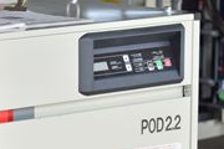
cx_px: -54
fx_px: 1427
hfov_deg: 8.9
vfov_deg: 5.9
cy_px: 192
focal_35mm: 229
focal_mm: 55
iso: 1250
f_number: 6.3
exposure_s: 1/1600
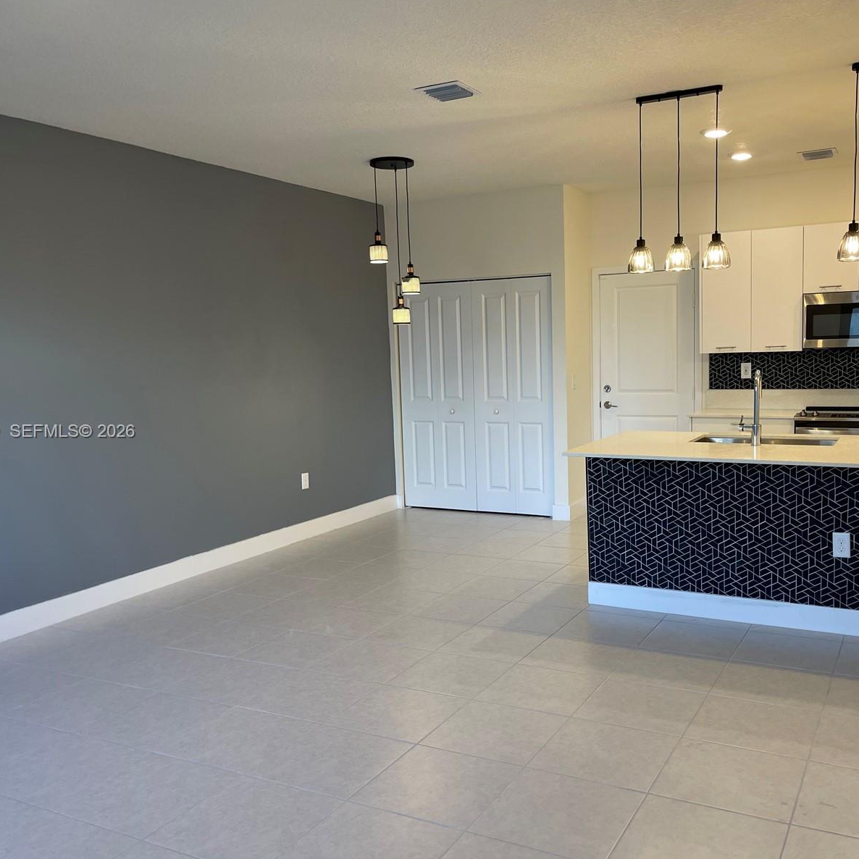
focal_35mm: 31
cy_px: 432
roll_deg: +1.4
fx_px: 870
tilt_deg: -6.1
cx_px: 489
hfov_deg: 52.4
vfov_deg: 52.5
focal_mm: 5.1
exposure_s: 1/120
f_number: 1.6
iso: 80
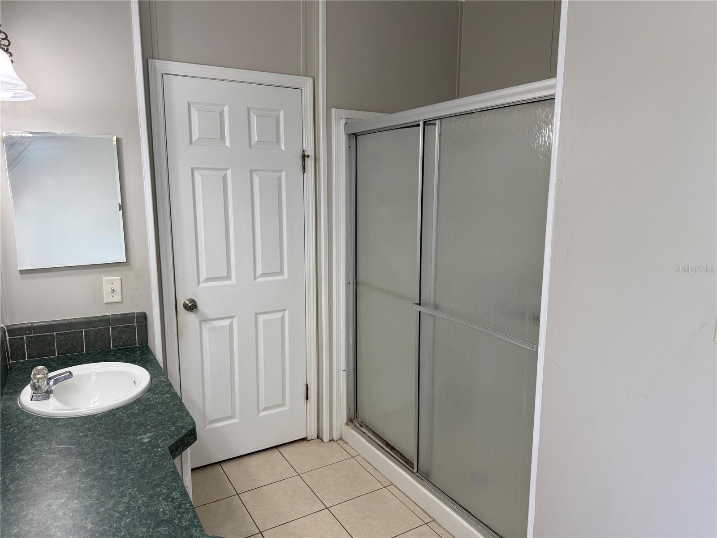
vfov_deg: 56.8
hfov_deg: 71.6
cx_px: 358
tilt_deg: -8.7
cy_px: 269
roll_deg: -0.1
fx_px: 497
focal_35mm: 24
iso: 80
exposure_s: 1/120
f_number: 1.78
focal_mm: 6.76
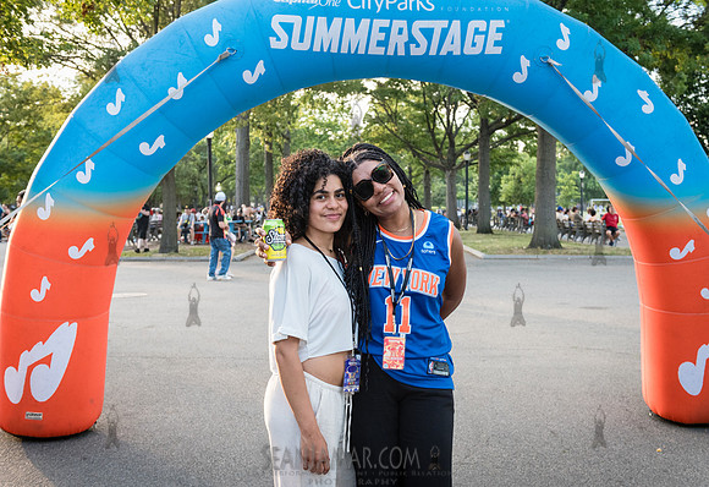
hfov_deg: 47.7
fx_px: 802
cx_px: 373
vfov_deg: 33.8
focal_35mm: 40
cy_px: 250
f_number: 4.5
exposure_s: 1/250
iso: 2000
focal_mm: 38
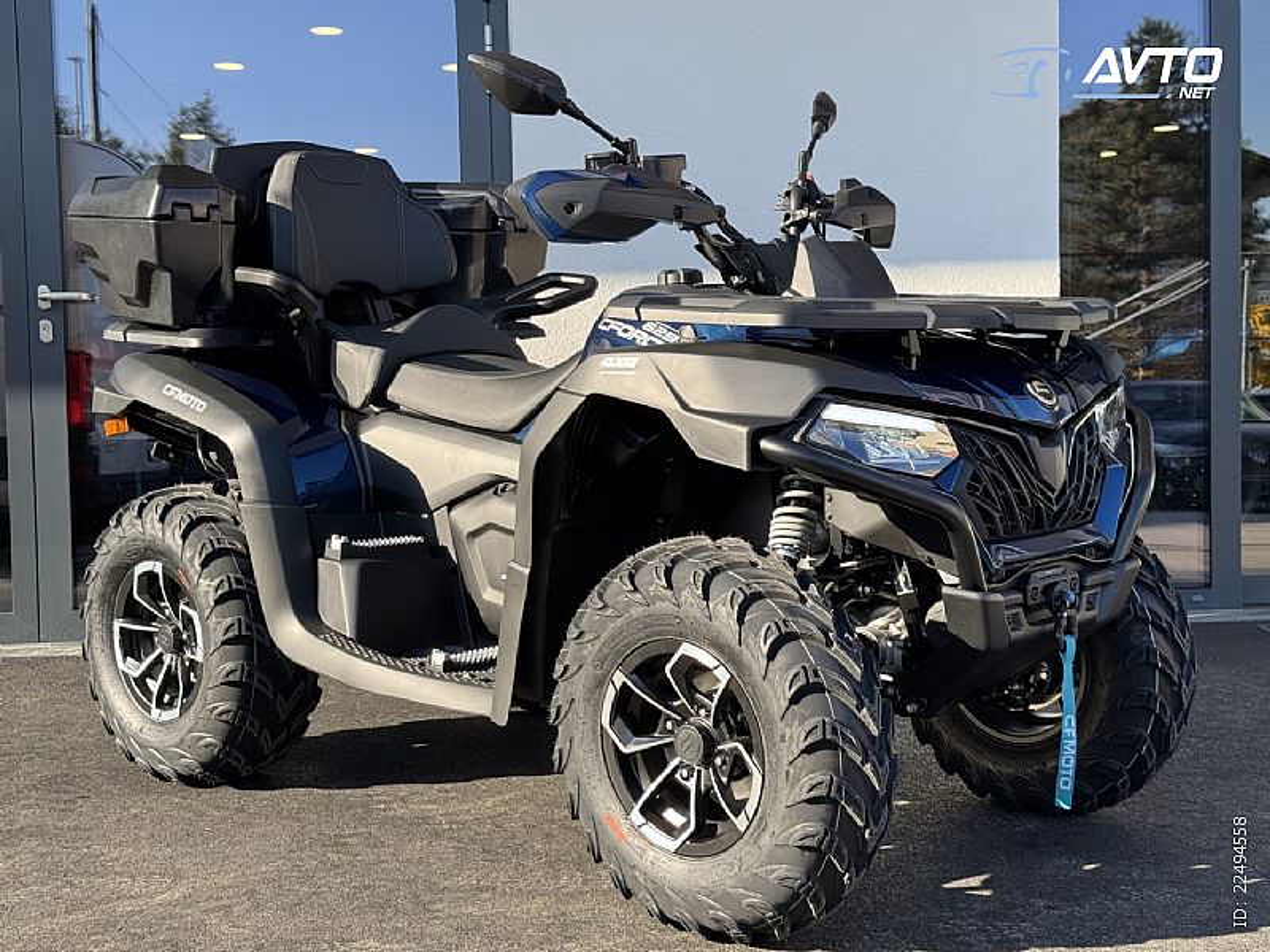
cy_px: 476
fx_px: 1761
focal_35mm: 48
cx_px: 635
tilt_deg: -2.1
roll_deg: +1.2
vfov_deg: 30.3
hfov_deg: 39.7
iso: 64
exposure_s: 1/854
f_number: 1.78
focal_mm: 6.76
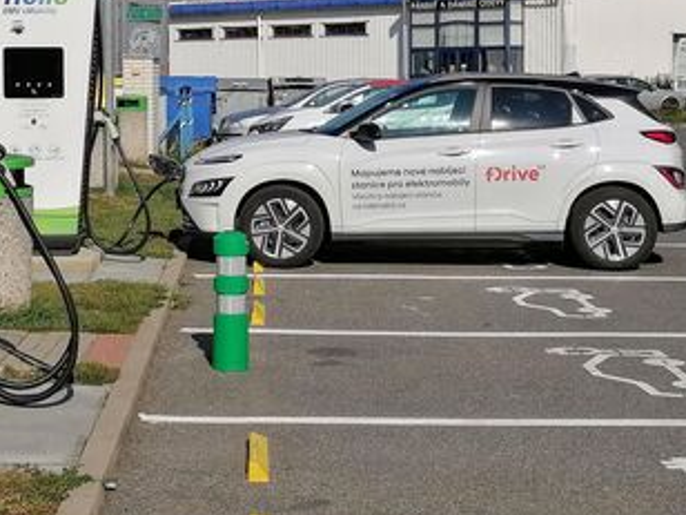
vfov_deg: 17.1
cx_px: 218
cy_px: 118
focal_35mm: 86
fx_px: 1704
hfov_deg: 22.6
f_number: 1.8
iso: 50
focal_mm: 5.3
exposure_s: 1/2849
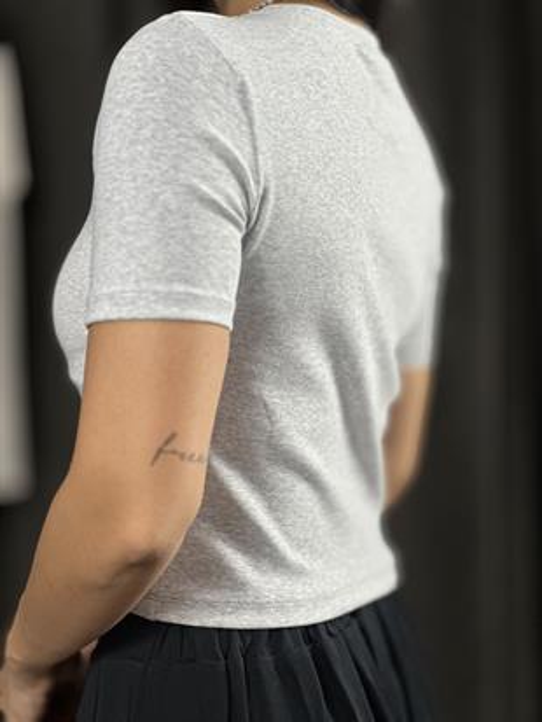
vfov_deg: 25.3
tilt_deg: -3.1
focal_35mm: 77
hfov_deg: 19.1
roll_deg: +0.0
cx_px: 271
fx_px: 1607
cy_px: 361
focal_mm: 9
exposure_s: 1/100
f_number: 2.8
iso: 100
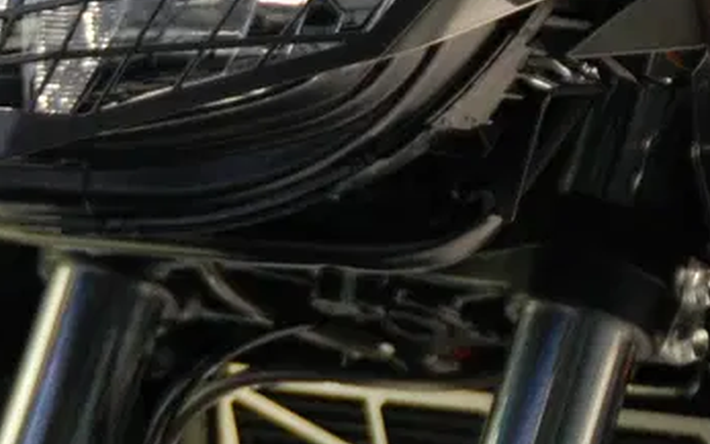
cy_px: -229
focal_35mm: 380
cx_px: 618
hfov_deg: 5.5
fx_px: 7354
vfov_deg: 3.4
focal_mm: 72
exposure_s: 1/80
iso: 800
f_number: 5.3
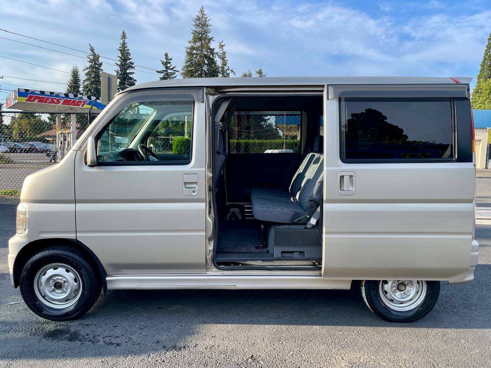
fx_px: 355
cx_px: 246
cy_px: 184
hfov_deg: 69.4
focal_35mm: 25
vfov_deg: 54.9
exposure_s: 1/818
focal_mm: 5.1
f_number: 1.6
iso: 32
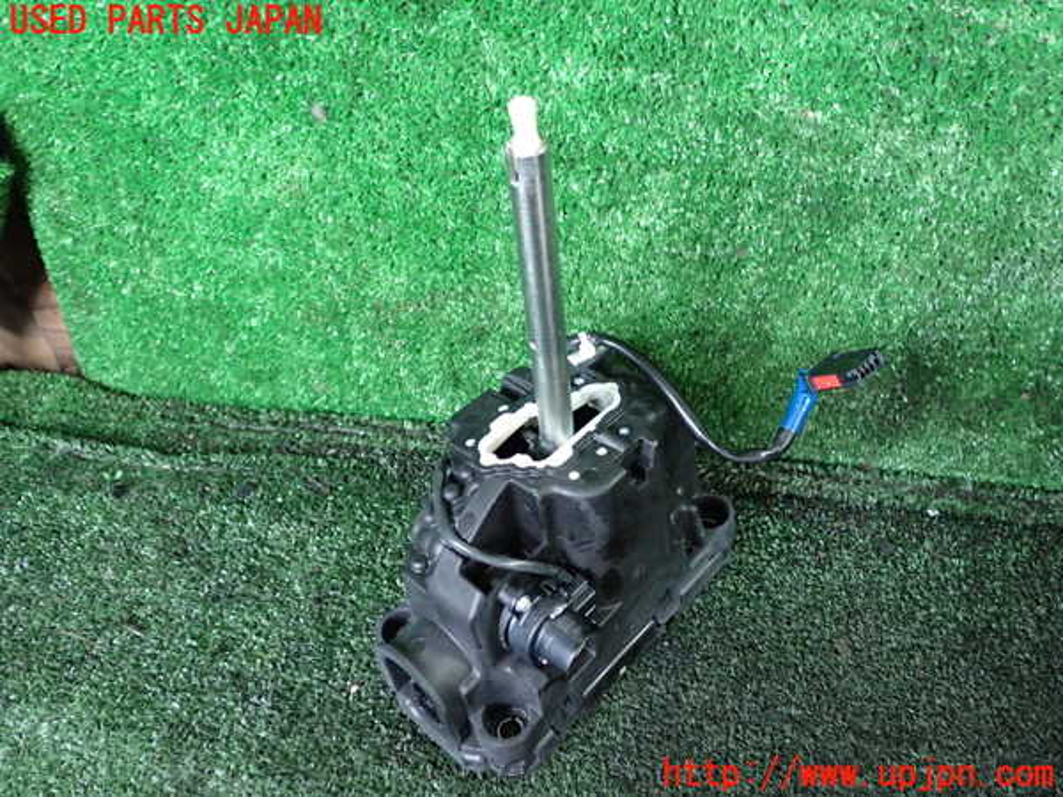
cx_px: 532
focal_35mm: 30
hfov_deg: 60.0
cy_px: 398
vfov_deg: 46.8
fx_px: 921
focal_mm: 5.4
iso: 640
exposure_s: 1/30
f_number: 2.3
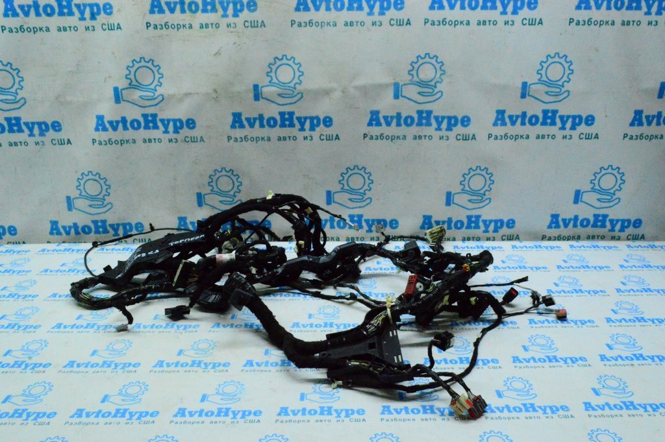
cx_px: 332
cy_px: 221
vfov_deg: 43.5
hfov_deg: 62.0
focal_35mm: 30
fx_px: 554
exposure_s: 1/80
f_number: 22
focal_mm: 20
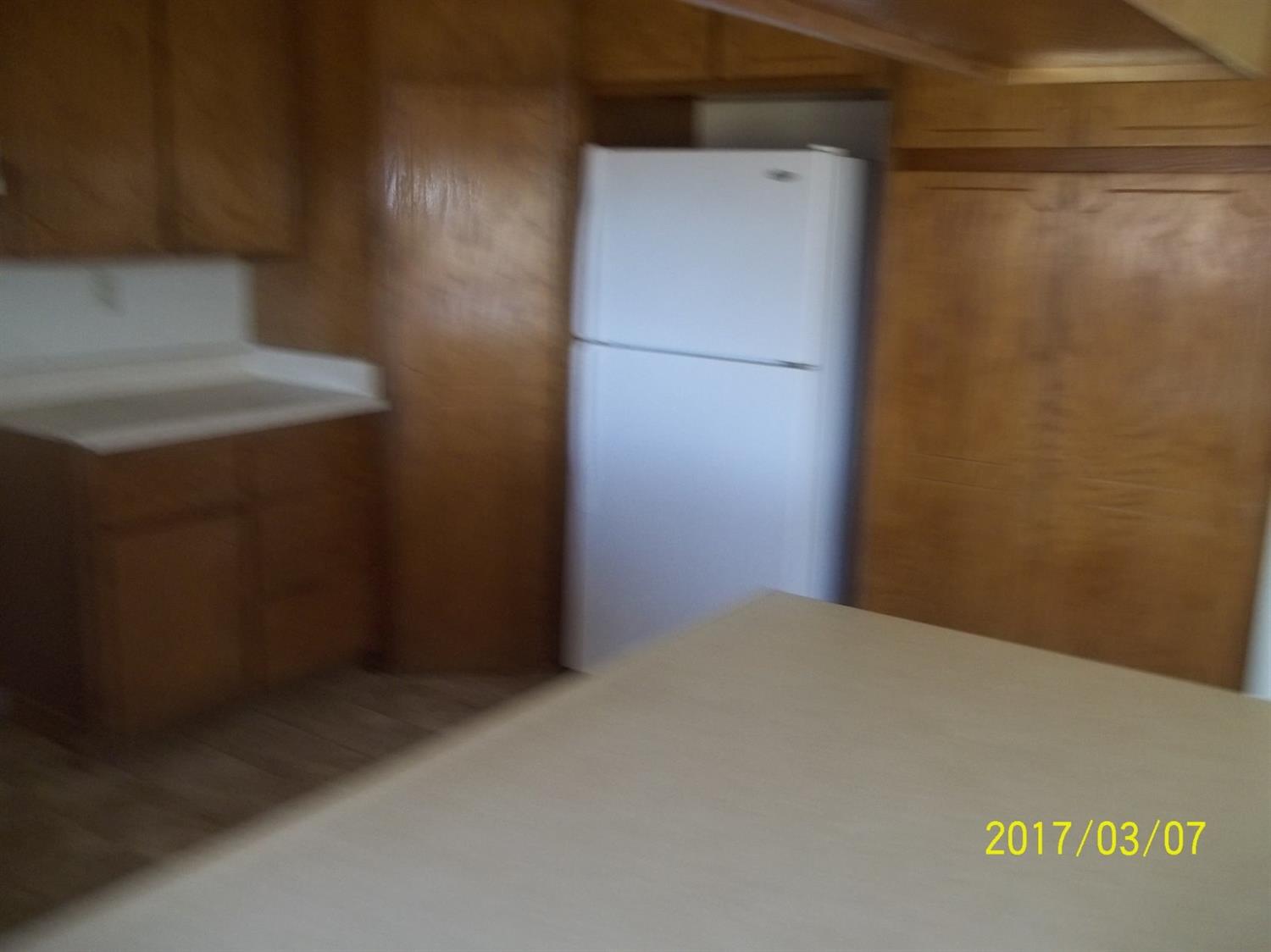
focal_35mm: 32
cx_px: 636
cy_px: 476
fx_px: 1175
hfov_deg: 56.8
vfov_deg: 44.1
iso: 160
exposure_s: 1/30
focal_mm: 5.7
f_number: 2.9
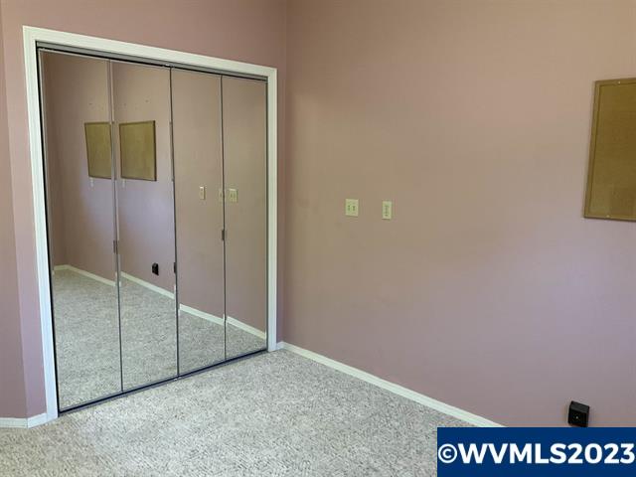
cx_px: 318
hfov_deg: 61.7
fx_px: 533
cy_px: 238
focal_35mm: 29
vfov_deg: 48.2
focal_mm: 3
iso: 80
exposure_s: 1/60
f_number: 1.8
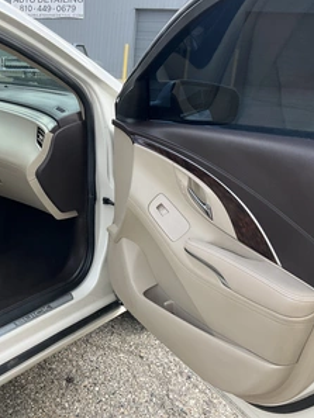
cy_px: 208
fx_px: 471
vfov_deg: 47.8
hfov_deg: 36.0
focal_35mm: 39
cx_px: 79
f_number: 1.8
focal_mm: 3
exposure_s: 1/257
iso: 25
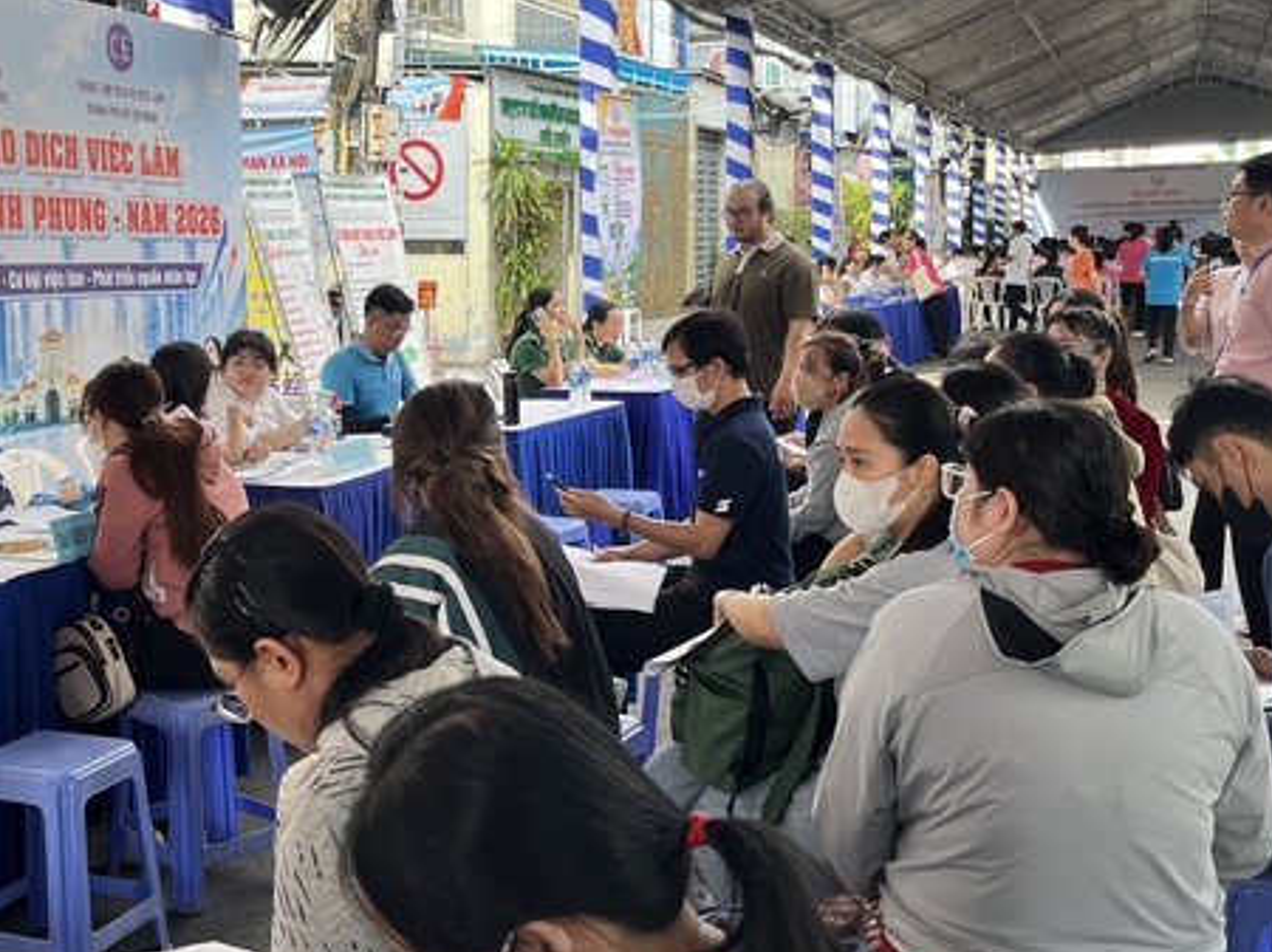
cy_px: 492
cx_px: 585
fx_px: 1359
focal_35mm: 37
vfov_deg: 38.6
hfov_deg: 50.1
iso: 40
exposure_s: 1/153
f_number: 1.6
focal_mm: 5.1
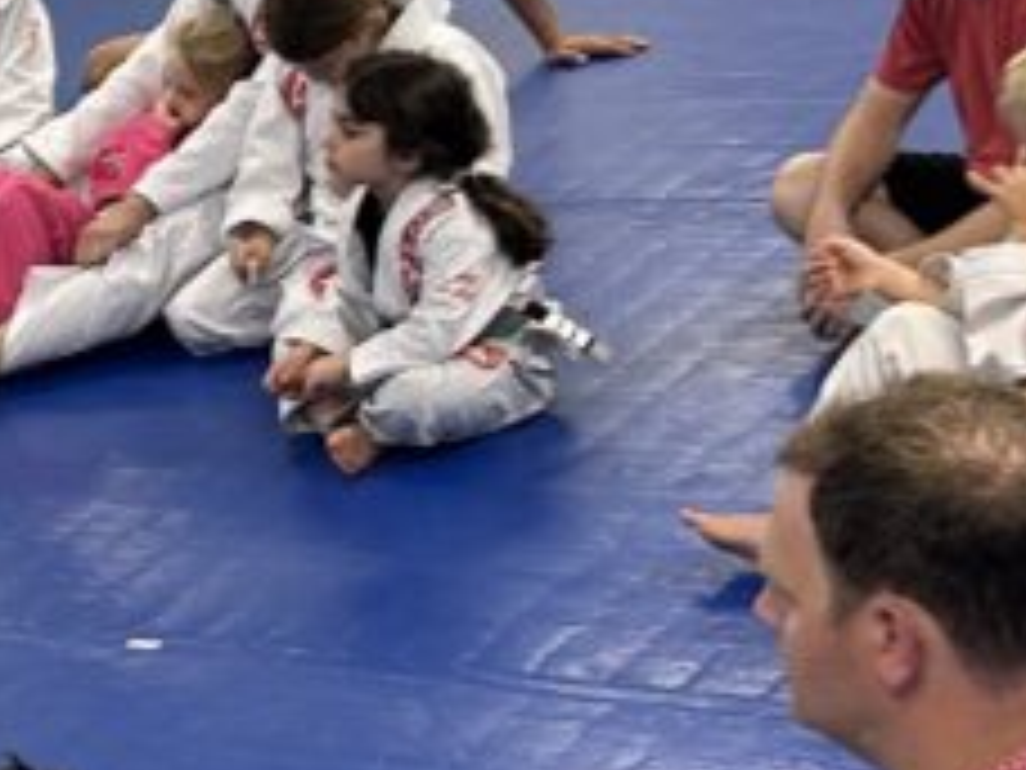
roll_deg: +13.6
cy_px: 504
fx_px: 3468
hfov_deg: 16.0
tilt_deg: -18.8
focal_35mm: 117
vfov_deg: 12.6
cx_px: -306
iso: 125
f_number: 1.5
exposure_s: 1/60
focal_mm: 5.7
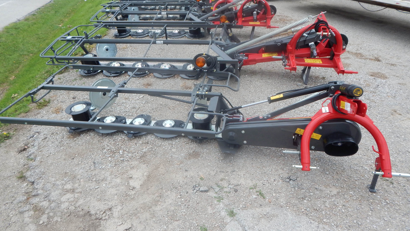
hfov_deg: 76.3
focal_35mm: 24
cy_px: 95
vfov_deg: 47.5
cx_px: 205
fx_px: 261
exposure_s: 1/800
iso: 125
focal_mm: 4
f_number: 3
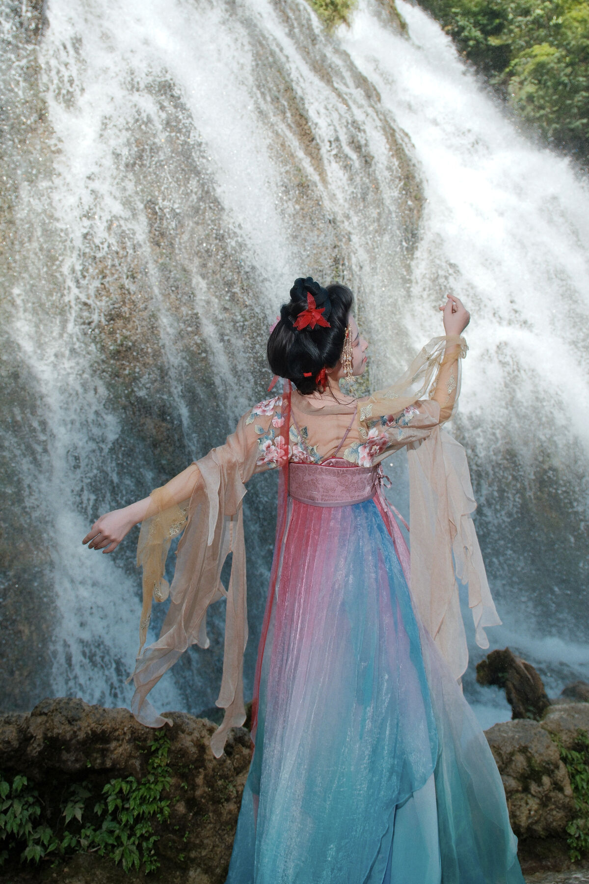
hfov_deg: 47.9
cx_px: 294
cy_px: 442
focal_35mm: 27
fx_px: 663
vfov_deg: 67.4
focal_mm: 18
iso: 400
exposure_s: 1/2000
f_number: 3.6
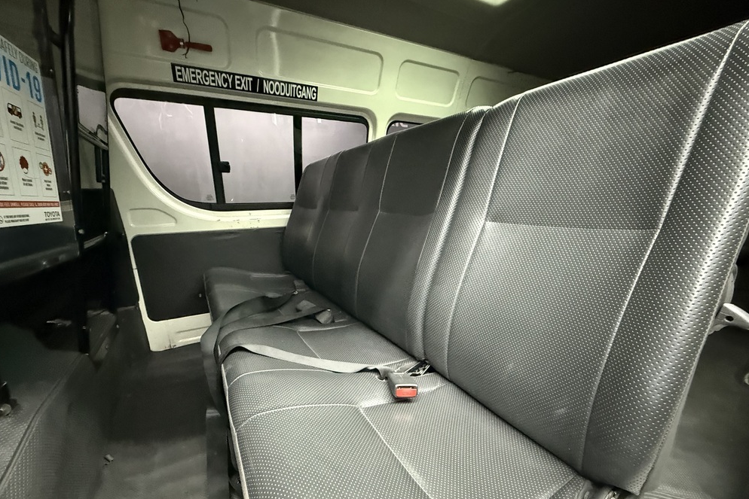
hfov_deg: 100.4
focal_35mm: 15
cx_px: 367
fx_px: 312
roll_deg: +0.6
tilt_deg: -15.3
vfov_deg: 76.9
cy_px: 287
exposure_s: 1/38
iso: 1600
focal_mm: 2.22
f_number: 2.2
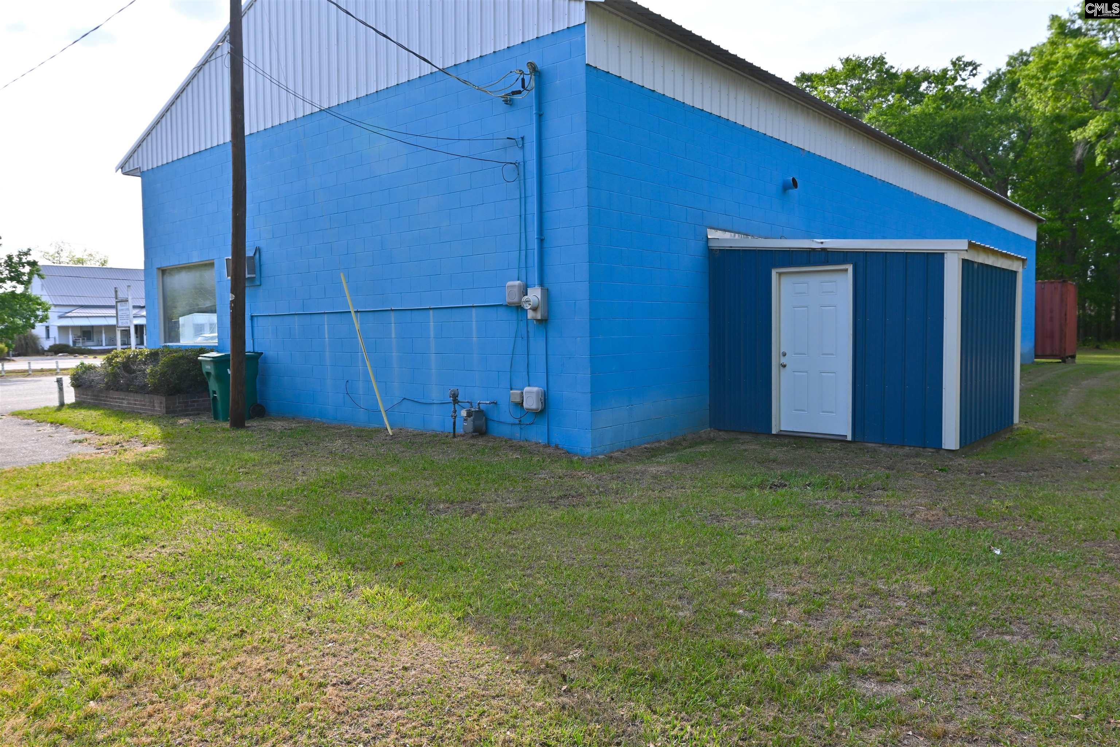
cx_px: 560
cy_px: 374
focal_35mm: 24
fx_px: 747
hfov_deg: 73.7
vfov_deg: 53.1
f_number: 5.6
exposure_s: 1/250
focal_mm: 16
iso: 110
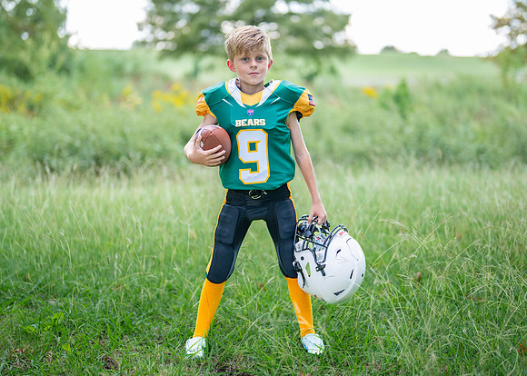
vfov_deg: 23.6
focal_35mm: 60
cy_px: 163
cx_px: 273
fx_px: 900
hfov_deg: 32.6
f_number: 1.2
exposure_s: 1/1600
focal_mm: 50
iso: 320
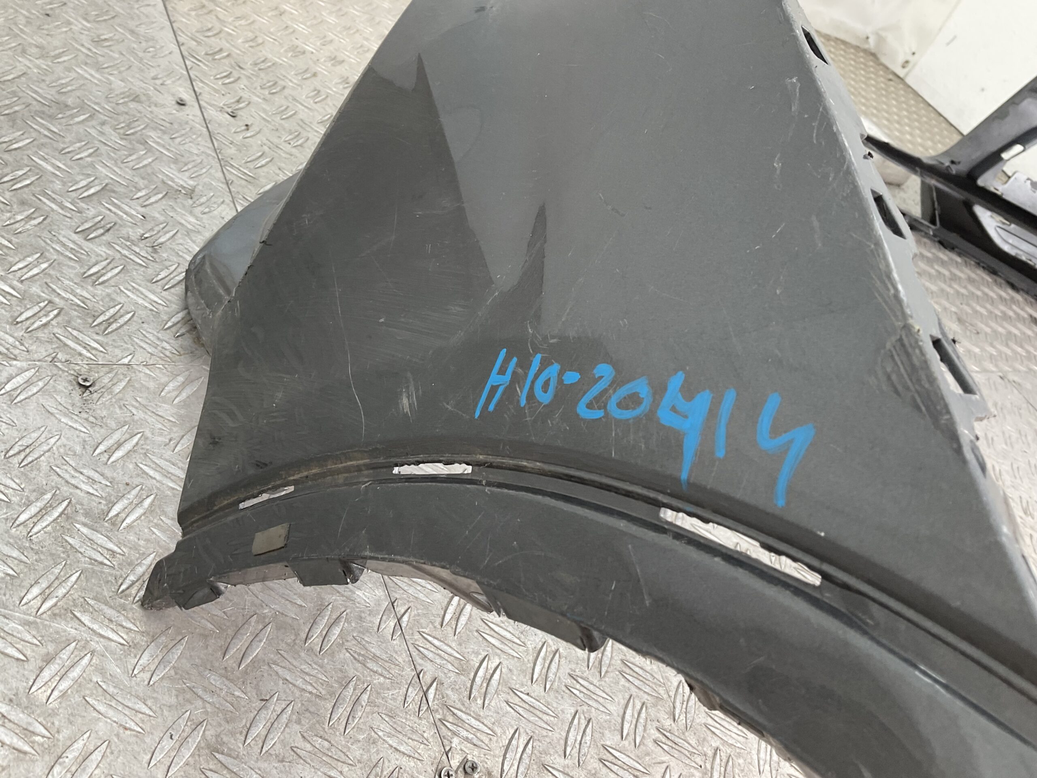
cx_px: 518
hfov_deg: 61.7
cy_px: 389
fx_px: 869
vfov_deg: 48.2
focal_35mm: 29
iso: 40
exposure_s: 1/120
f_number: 1.8
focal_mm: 3
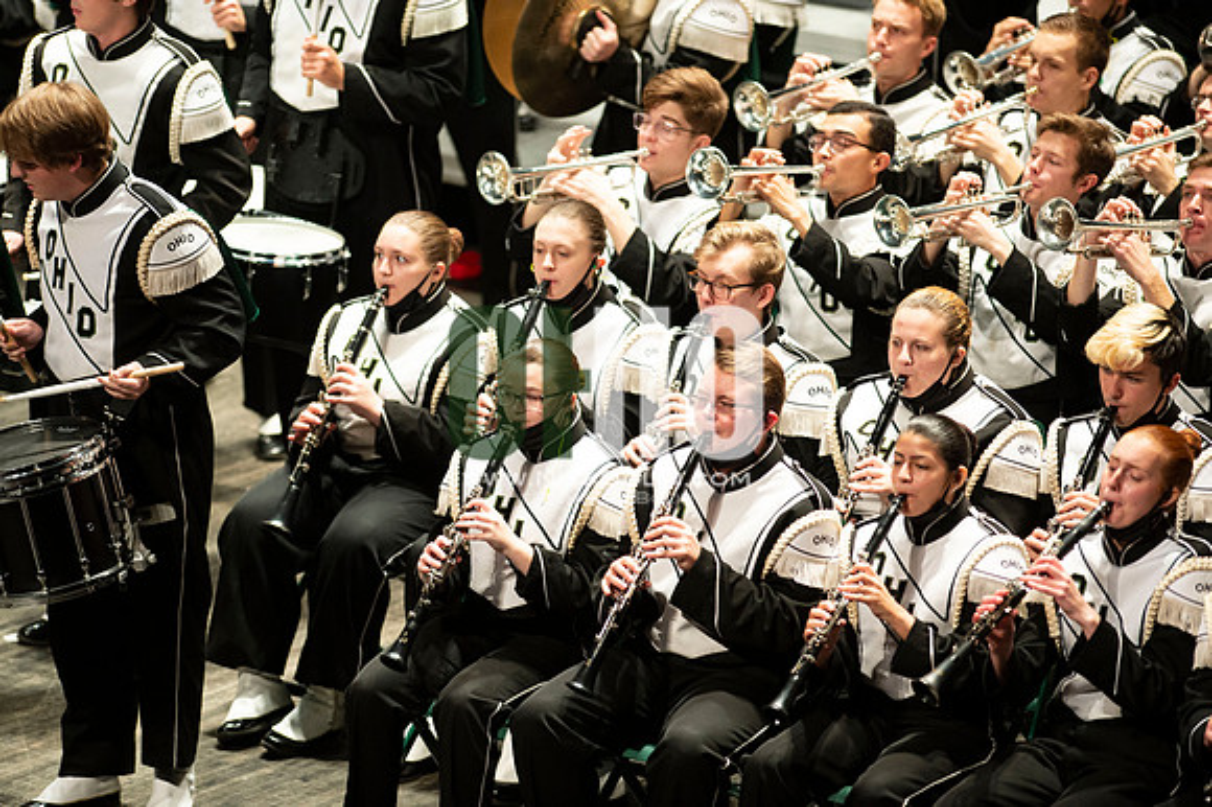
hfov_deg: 6.9
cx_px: 606
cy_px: 404
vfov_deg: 4.6
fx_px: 10094
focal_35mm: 300
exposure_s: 1/500
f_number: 2.8
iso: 3200
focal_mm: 300
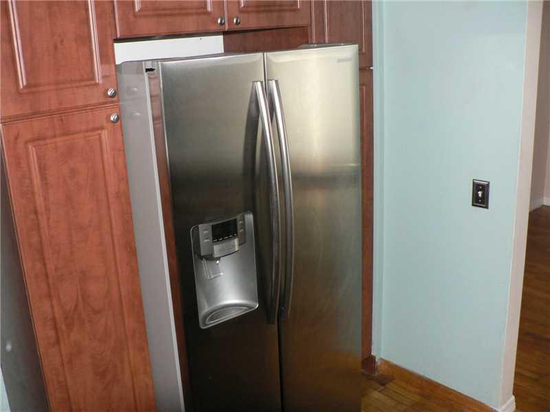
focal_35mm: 36
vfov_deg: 39.7
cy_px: 206
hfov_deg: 51.4
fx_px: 572
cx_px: 275
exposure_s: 1/60
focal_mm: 6
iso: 300
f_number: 2.8
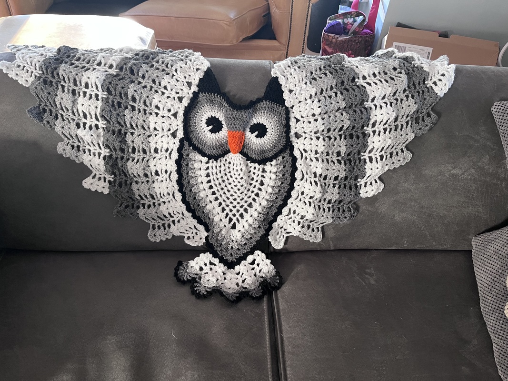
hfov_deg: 67.3
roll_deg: -3.2
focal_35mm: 26
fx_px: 382
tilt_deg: -43.6
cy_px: 190
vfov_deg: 53.1
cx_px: 254
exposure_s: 1/60
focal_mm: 5.1
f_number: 1.6
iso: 320
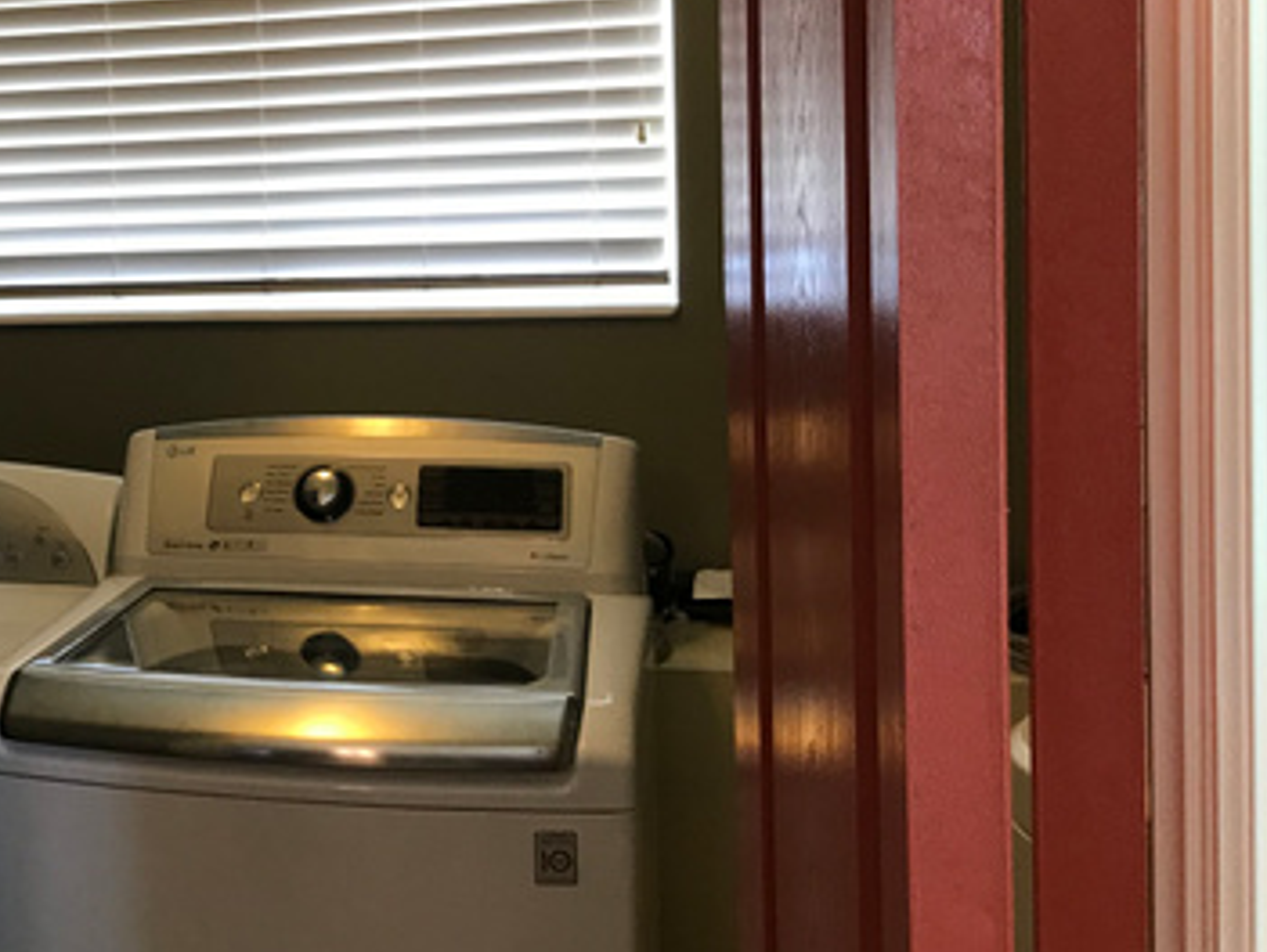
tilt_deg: -2.5
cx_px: 144
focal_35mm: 51
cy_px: 292
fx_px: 1869
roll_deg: +2.1
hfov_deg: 35.4
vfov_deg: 28.4
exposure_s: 1/24
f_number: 1.8
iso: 40
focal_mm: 3.99
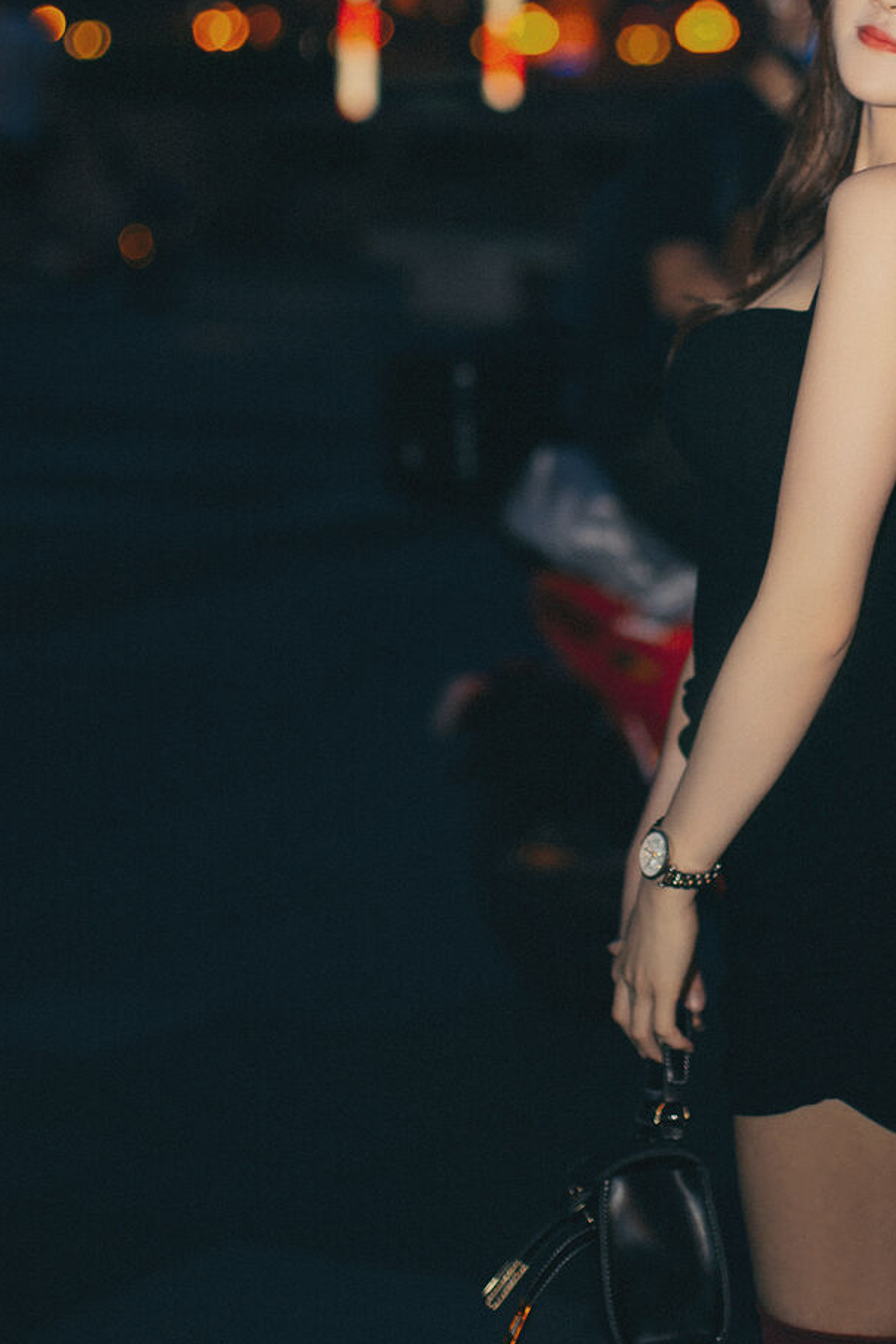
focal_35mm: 99
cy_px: 353
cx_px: 822
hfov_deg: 13.7
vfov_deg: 20.5
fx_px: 3696
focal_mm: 50
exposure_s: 1/100
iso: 250
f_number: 2
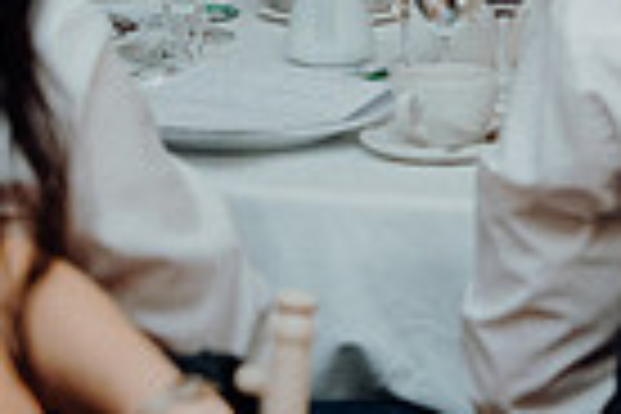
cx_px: 760
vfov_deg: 5.3
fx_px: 4364
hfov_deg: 8.1
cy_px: -394
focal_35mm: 253
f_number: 3.5
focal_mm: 60
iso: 2500
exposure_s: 1/160
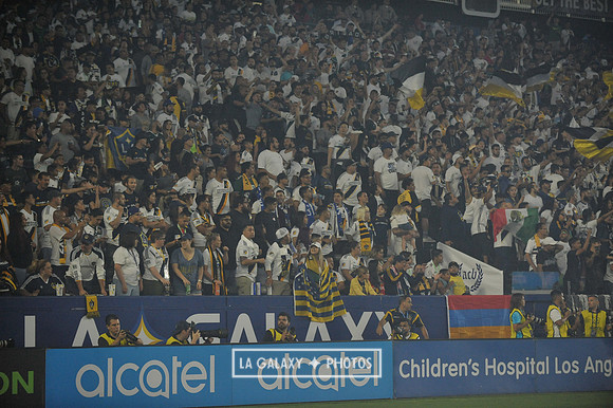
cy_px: 204
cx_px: 306
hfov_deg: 17.1
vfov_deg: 11.4
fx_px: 2042
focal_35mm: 120
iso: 3200
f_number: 3.2
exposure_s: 1/2500
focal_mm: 120
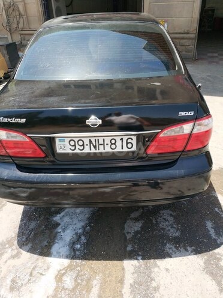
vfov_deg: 56.8
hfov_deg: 44.2
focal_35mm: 32
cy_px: 149
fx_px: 275
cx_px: 112
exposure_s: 1/576
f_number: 2
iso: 180
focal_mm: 4.5
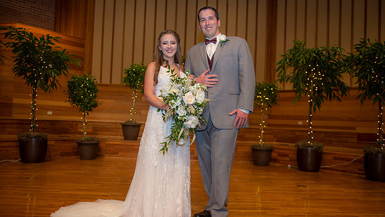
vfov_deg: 38.9
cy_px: 118
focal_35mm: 30
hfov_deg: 64.3
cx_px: 196
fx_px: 306
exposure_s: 1/160
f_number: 2.8
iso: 800
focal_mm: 28
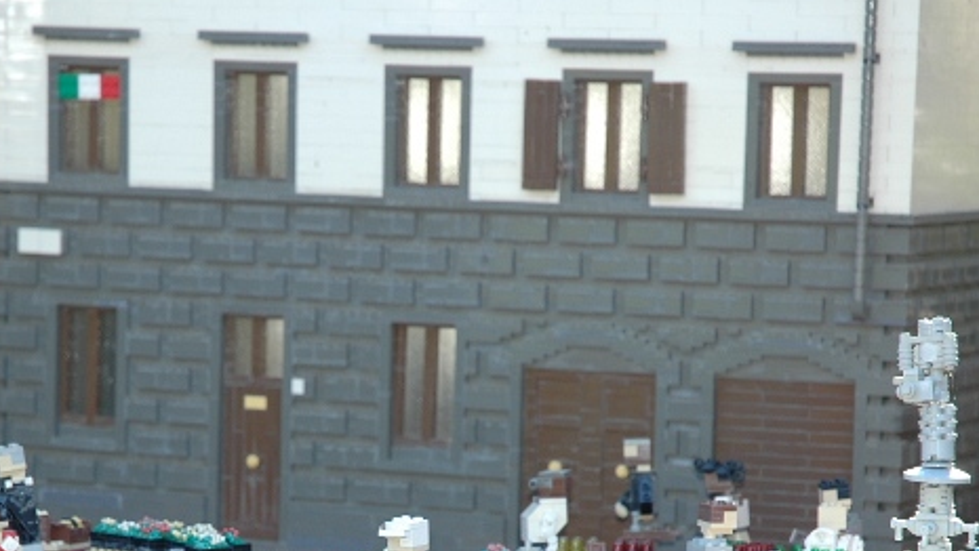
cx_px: 347
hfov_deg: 11.4
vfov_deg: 6.4
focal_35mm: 189
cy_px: 519
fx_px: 4908
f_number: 4.5
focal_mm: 70
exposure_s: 1/80
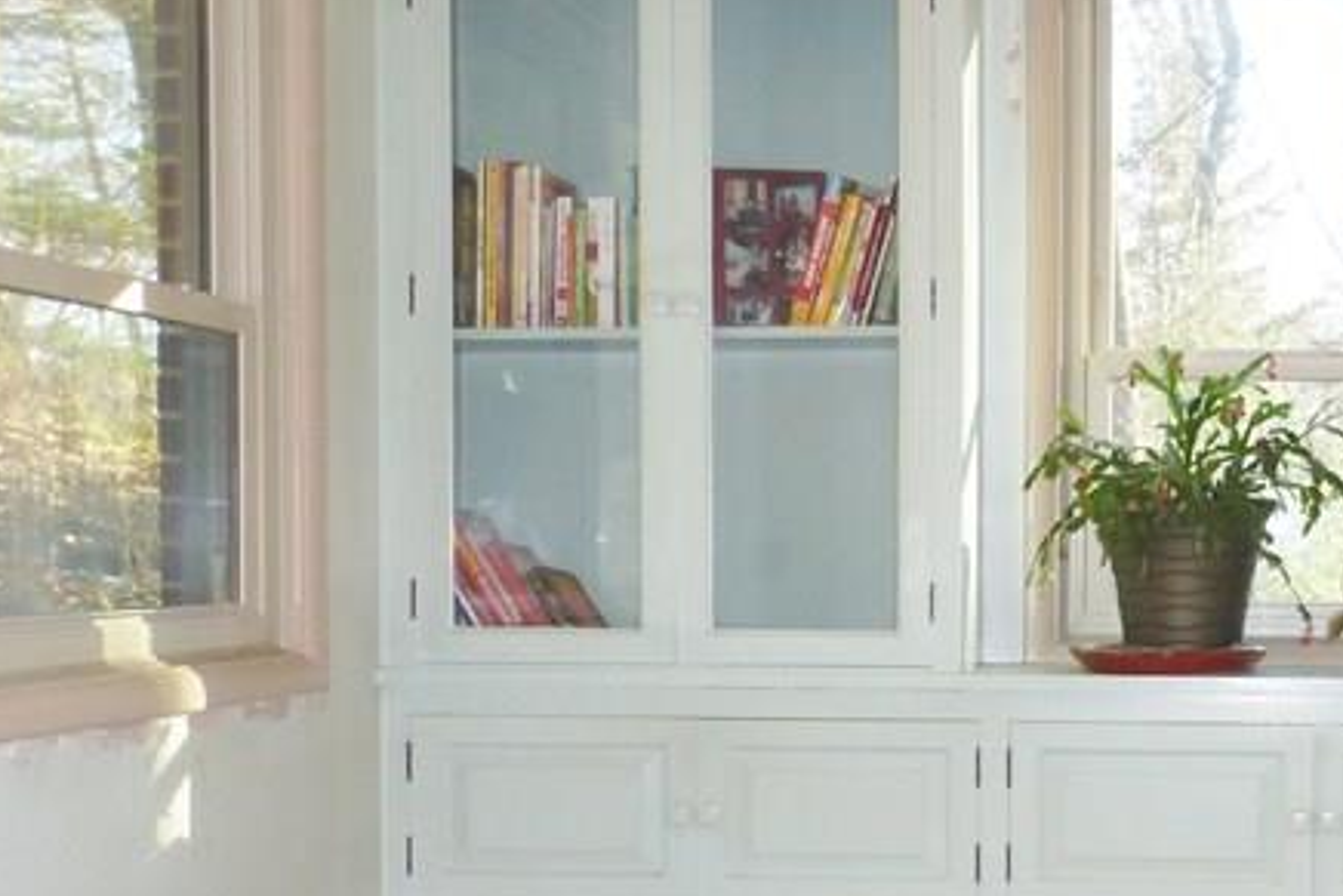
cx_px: 1315
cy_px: 616
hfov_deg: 30.7
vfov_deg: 22.2
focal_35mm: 61
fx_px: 2276
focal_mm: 4.3
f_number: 3.3
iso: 250
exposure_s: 1/60
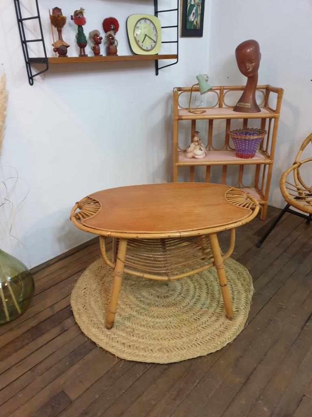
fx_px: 312
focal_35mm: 26
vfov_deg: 67.3
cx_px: 156
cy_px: 208
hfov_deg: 53.1
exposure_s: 1/25
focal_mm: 4.3
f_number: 1.5
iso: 320
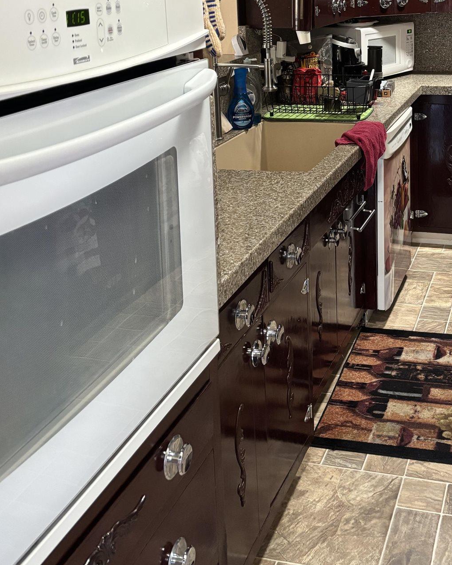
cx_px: 362
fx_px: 769
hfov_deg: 31.9
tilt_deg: -10.4
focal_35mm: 46
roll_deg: -0.7
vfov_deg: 38.2
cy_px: 82
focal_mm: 5.96
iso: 400
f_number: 1.6
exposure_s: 1/60
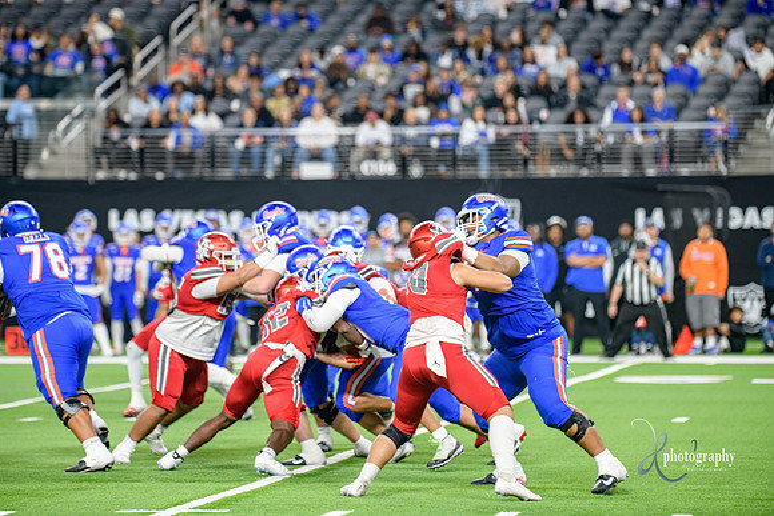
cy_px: 258
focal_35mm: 195
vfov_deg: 7.0
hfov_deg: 10.5
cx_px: 387
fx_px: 4193
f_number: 2.8
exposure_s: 1/400
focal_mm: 195
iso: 1000
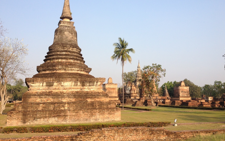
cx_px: 115
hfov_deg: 51.5
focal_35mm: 38
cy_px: 59
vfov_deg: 33.5
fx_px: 233
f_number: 2.4
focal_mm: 4.28
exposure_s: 1/951
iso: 50
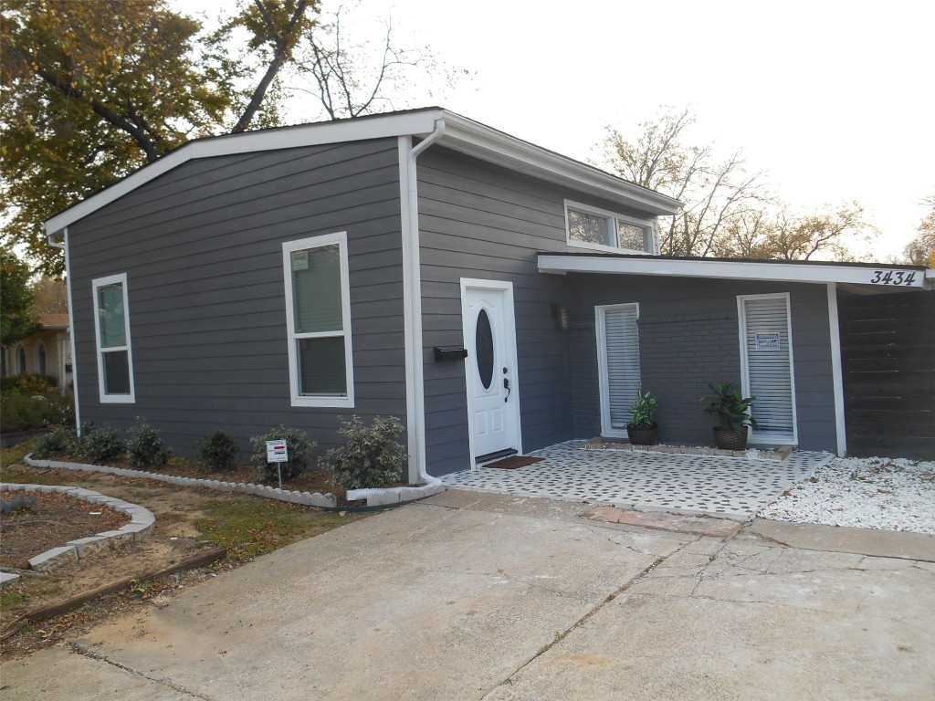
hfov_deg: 67.3
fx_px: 702
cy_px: 350
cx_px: 468
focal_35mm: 26
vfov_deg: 53.1
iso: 80
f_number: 3.4
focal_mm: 4.7
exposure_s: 1/160
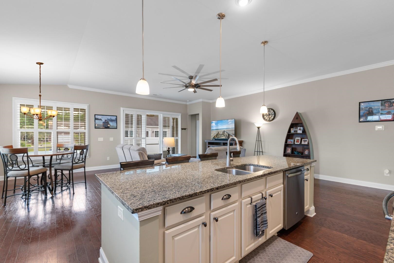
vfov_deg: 77.3
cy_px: 132
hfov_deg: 100.4
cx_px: 197
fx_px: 164
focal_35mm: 15
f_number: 4.5
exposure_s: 1/10
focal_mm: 10
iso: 100
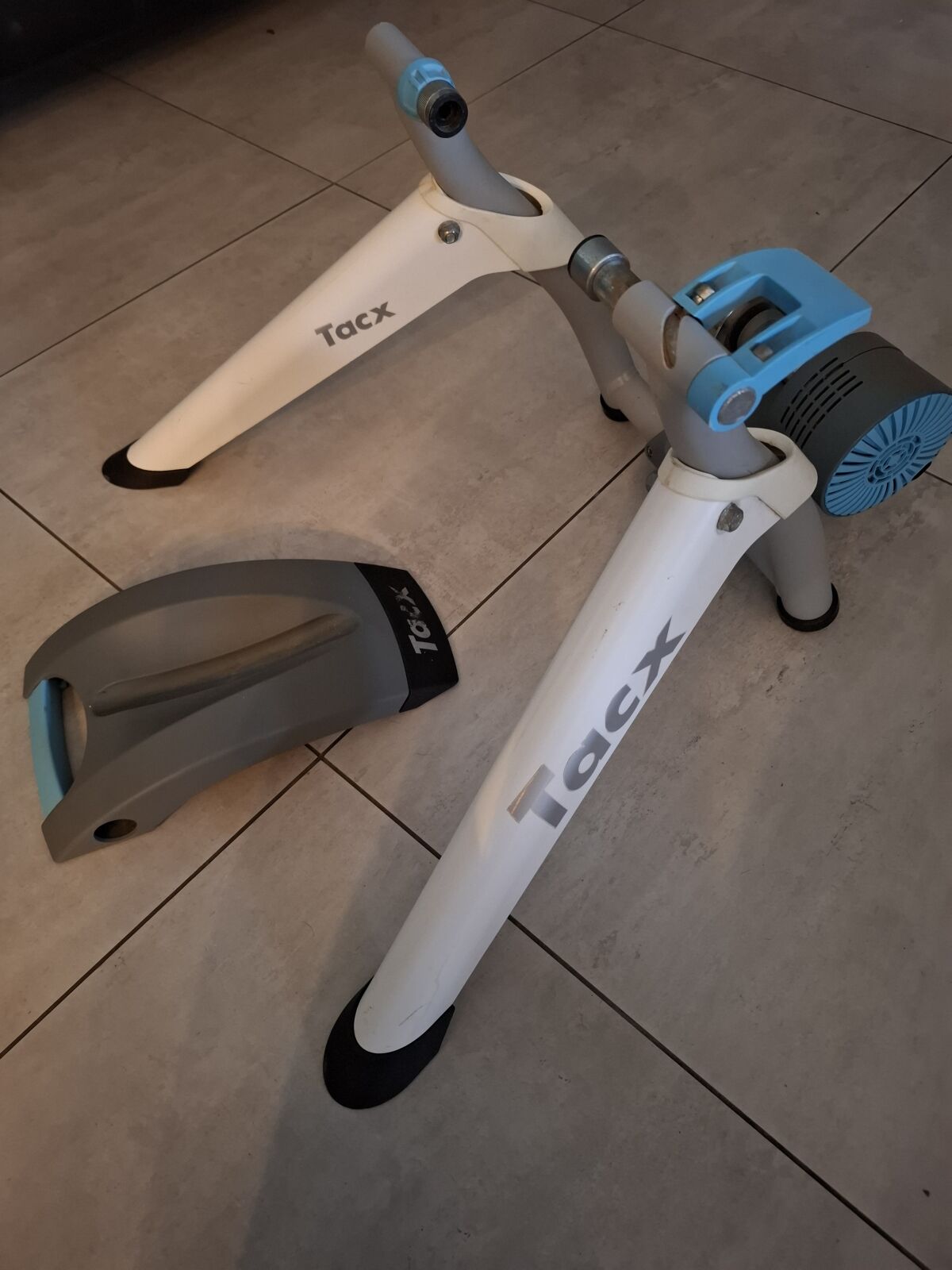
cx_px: 476
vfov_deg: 73.9
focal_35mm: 23
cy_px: 635
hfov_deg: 58.9
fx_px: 843
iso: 800
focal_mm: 5.54
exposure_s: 1/20
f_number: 1.8
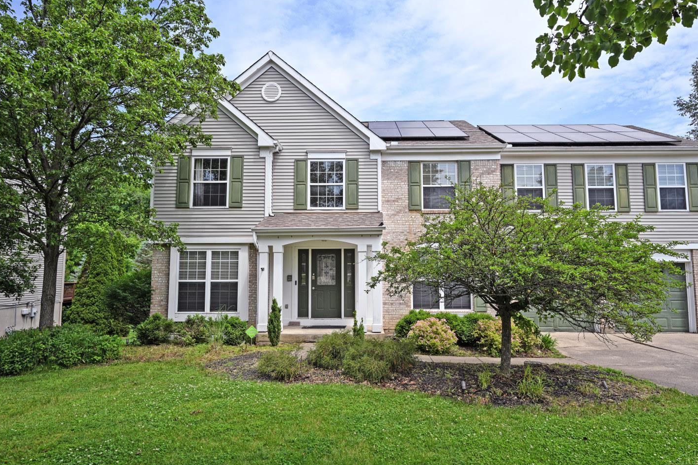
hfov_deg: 86.9
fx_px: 368
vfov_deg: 64.5
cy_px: 243
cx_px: 362
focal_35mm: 19
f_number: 6.3
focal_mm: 18
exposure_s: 1/320
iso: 100
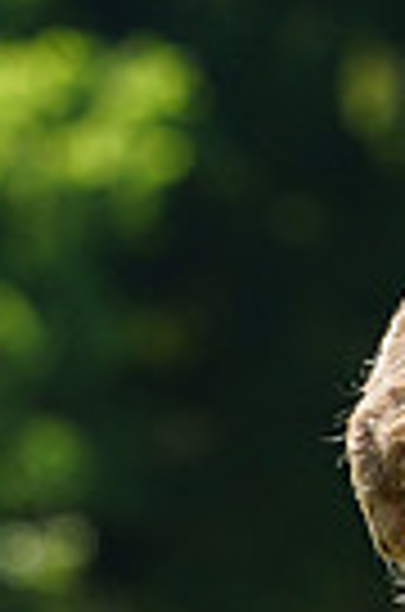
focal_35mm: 1192
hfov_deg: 1.1
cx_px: 518
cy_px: 932
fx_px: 20217
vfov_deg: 1.7
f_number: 10
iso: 200
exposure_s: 1/200
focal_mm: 279
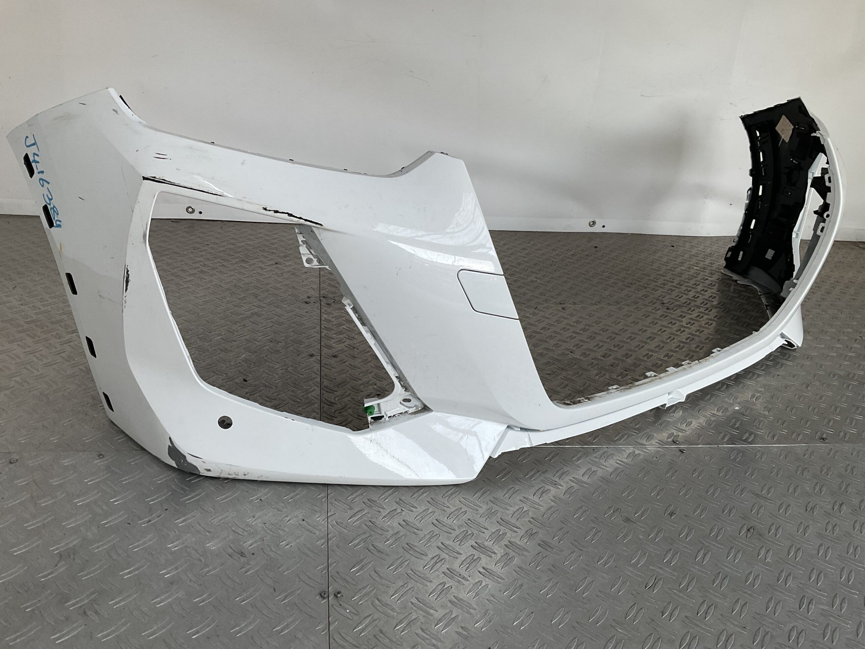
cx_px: 432
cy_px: 324
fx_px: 725
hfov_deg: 61.7
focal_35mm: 29
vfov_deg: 48.2
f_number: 1.8
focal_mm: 3
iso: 50
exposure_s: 1/100
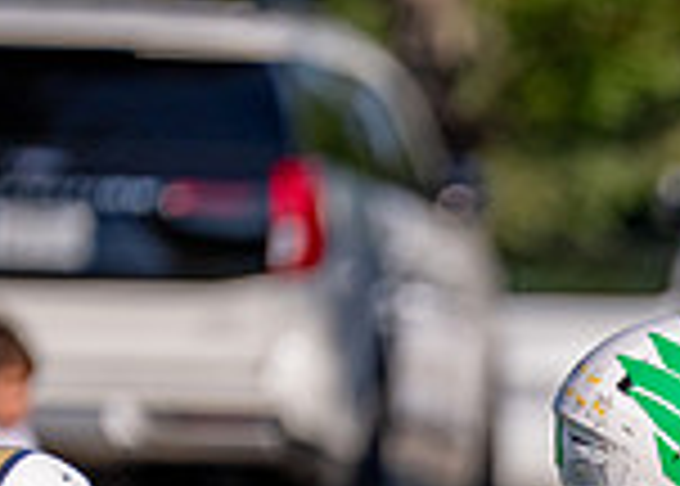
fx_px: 18181
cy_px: 835
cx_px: 814
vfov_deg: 1.5
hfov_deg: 2.1
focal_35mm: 941
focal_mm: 200
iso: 250
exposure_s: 1/5000
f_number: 2.8
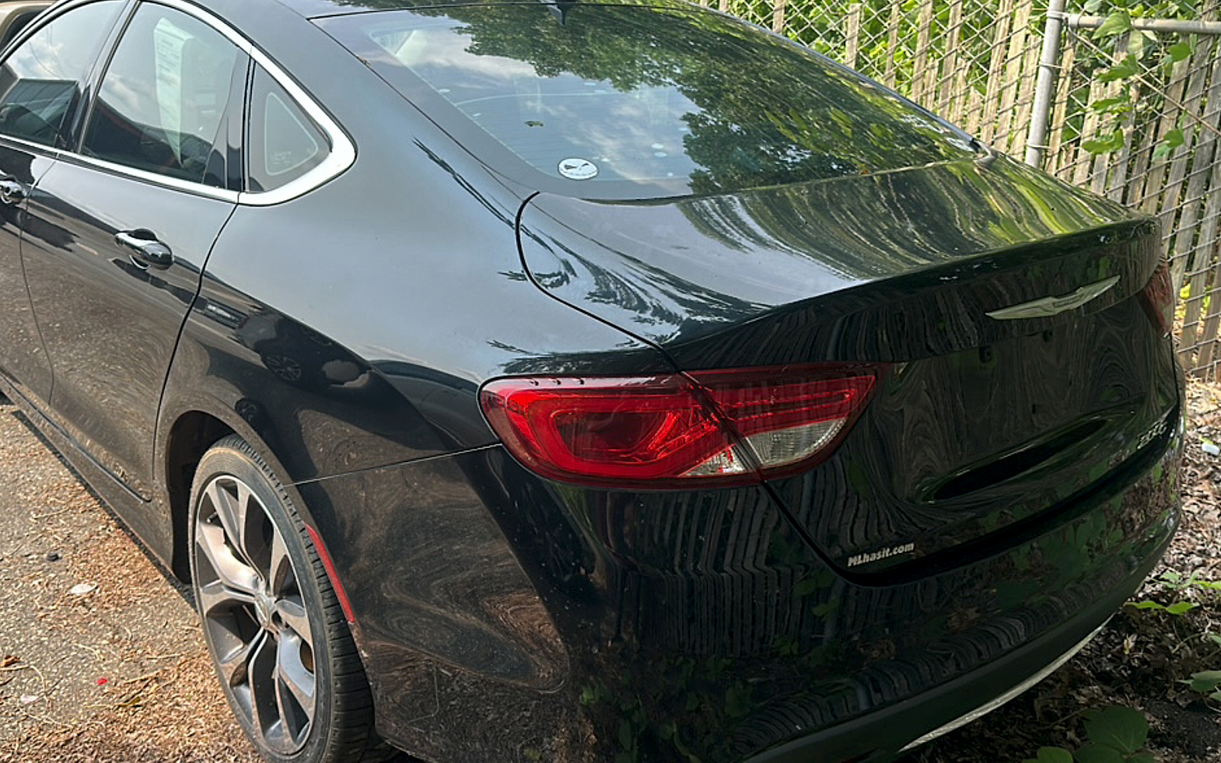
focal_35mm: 27
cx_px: 603
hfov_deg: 68.4
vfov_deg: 46.0
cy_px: 379
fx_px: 898
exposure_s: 1/929
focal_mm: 6.86
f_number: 1.78
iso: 80
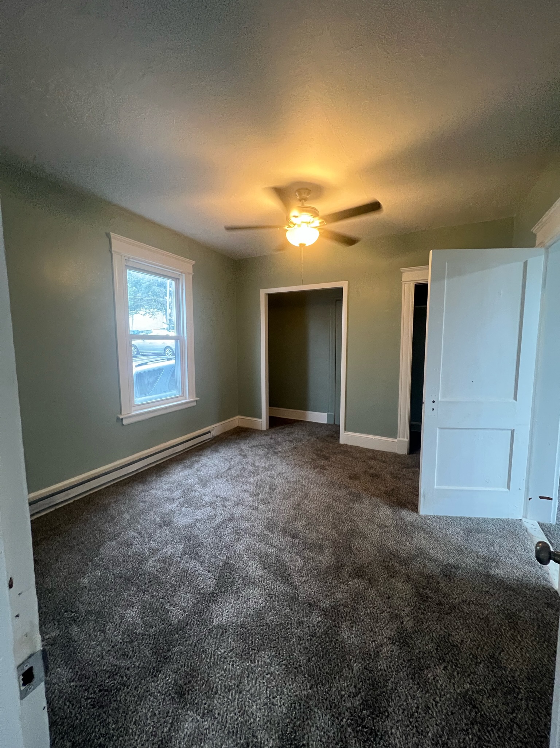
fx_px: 280
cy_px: 374
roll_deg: +0.8
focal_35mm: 13
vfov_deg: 106.2
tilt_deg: -5.0
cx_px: 280
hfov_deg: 89.9
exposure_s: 1/60
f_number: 1.8
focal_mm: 1.57
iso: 400
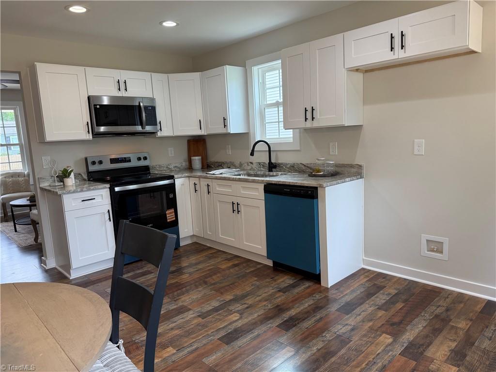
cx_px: 248
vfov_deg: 56.8
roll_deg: +2.8
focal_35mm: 24
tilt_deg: -7.9
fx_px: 344
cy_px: 186
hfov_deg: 71.6
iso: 125
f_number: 1.78
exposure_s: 1/212
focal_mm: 6.76
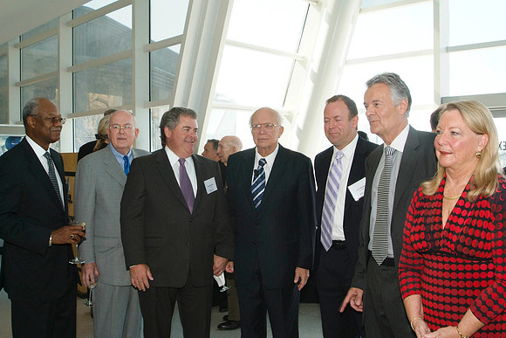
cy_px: 169
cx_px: 253
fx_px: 506
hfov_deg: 53.1
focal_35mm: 36
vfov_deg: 36.9
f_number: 9.5
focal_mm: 24
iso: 800
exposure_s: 1/45
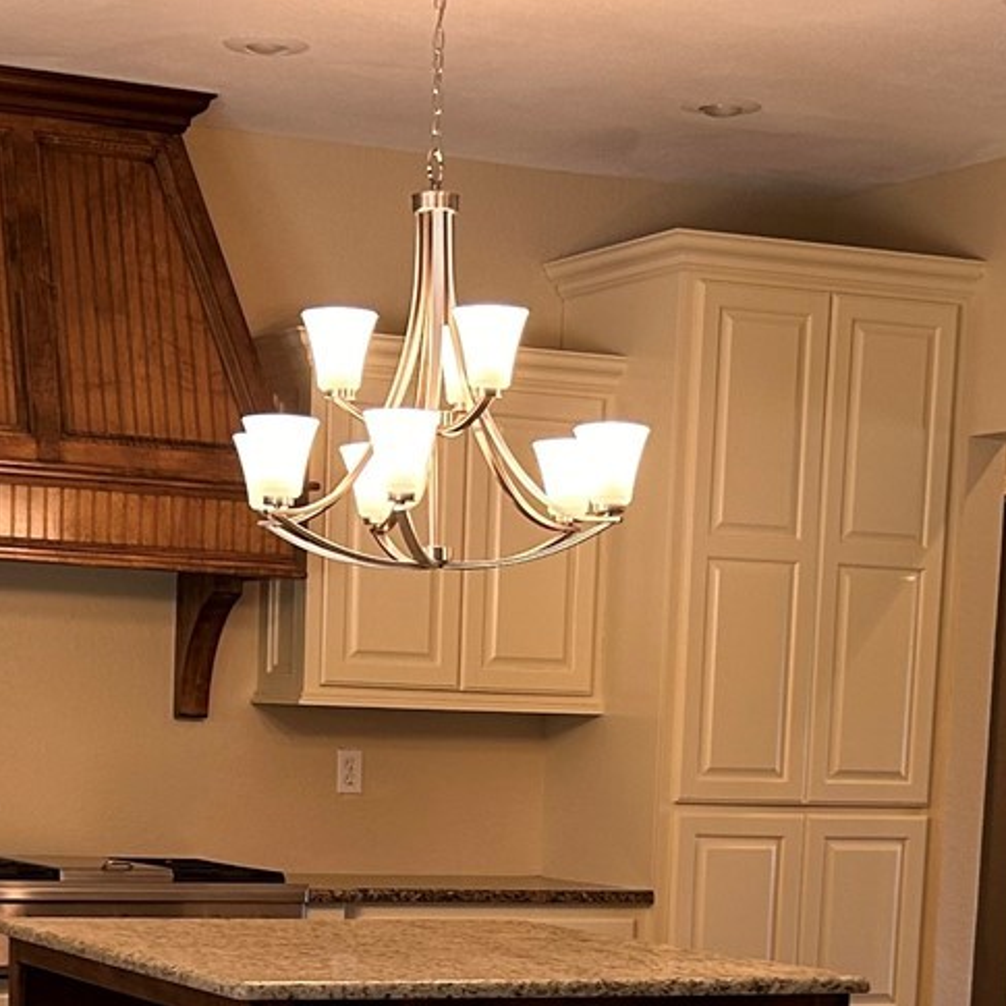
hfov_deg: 19.1
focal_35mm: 91
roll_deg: -1.6
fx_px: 2992
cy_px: 1126
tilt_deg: -7.3
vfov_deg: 18.3
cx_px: 429
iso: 80
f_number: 1.5
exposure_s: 1/120
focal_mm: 5.7
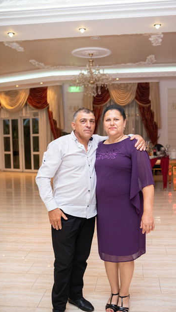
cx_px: 100
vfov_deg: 54.0
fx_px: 307
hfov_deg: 32.0
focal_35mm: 37
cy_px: 156
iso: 1000
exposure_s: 1/125
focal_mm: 23
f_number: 2
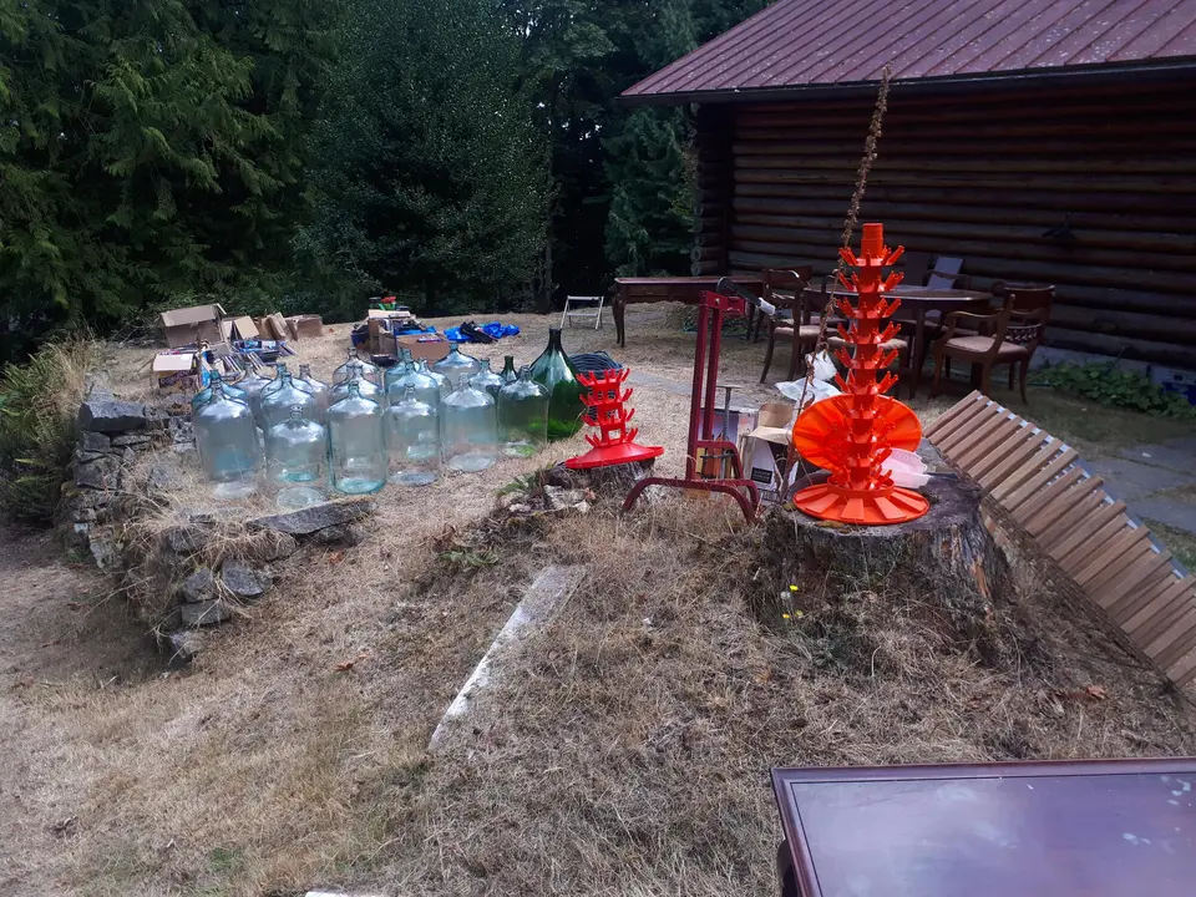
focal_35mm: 27
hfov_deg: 65.3
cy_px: 448
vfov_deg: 51.4
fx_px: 933
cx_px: 598
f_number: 1.9
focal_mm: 3.6
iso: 40
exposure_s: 1/238
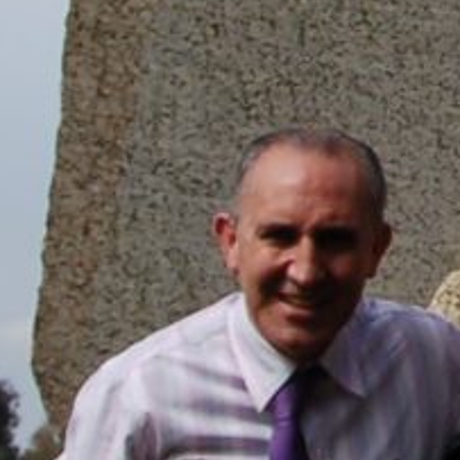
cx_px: 605
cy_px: 376
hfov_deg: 10.1
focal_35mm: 169
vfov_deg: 10.3
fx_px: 2535
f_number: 11
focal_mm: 35
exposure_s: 1/500
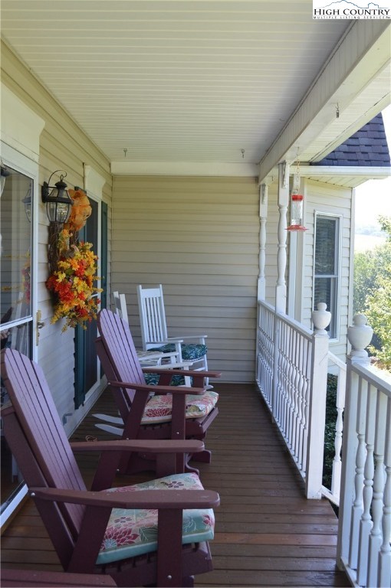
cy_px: 294
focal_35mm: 39
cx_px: 196
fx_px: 637
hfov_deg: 34.1
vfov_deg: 49.6
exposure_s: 1/125
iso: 280
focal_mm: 26
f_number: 5.6
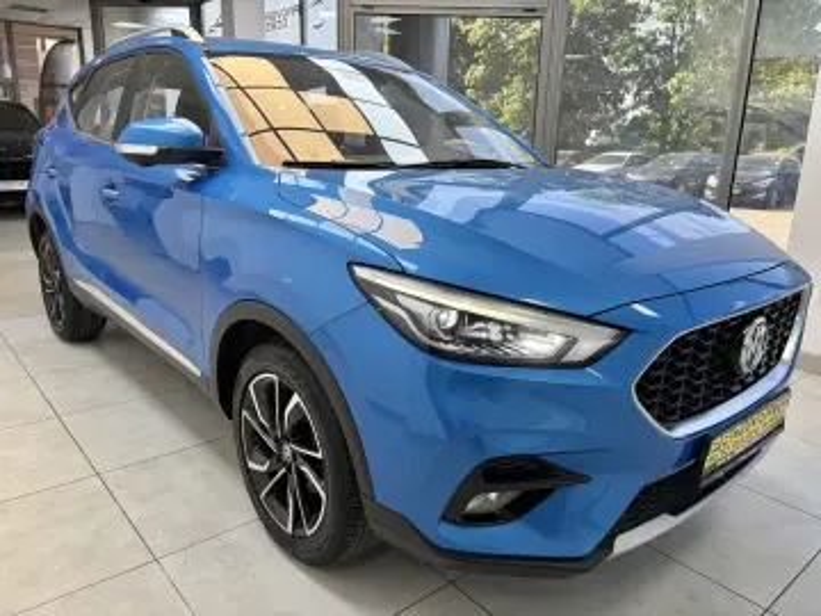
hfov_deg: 67.3
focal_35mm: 26
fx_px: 617
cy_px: 308
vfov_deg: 53.1
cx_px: 410
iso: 64
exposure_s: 1/176
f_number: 1.6
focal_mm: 5.96
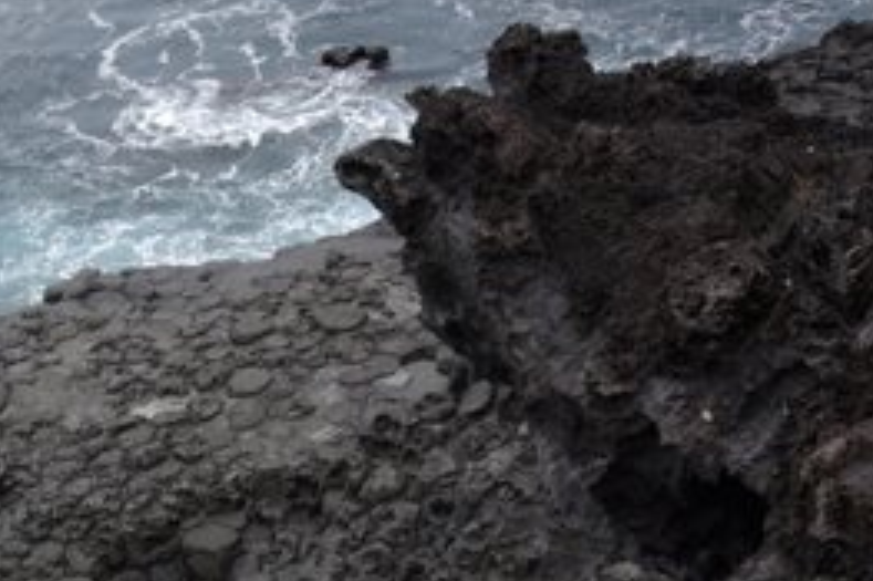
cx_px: 103
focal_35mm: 73
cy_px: 571
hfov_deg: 26.9
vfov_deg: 18.2
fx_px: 1769
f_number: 5.6
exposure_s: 1/30
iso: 200
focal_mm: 20
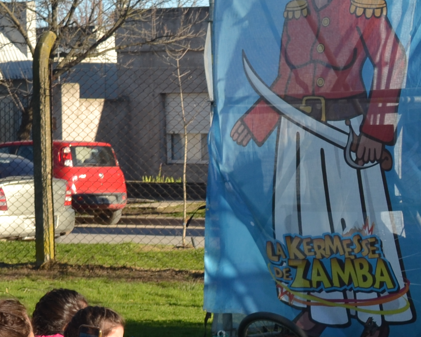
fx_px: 2156
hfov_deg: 10.8
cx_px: 617
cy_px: 199
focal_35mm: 173
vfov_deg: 8.9
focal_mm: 32
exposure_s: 1/200
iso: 100
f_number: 7.1
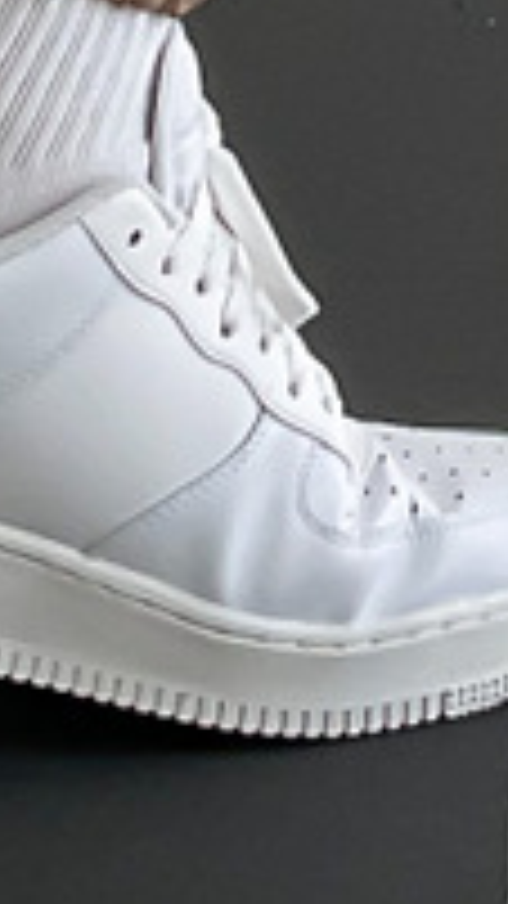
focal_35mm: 252
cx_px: 674
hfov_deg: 4.8
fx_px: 6037
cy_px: -1142
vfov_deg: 8.0
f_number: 1.8
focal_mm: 3
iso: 16
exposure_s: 1/170
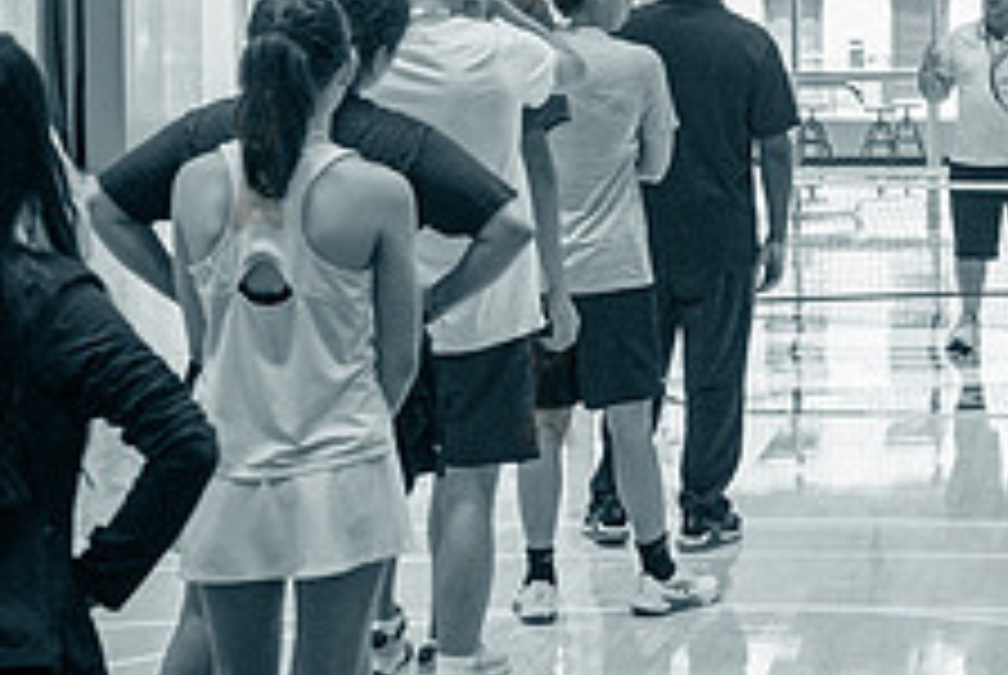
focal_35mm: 106
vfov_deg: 12.9
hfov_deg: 18.5
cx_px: 1125
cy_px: 151
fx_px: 2972
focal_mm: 40
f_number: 4
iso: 5000
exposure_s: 1/800
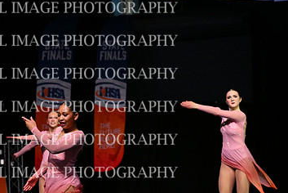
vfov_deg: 9.1
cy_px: 156
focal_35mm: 151
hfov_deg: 13.5
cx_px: 60
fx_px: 1209
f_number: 4
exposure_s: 1/1000
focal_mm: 92
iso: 8000
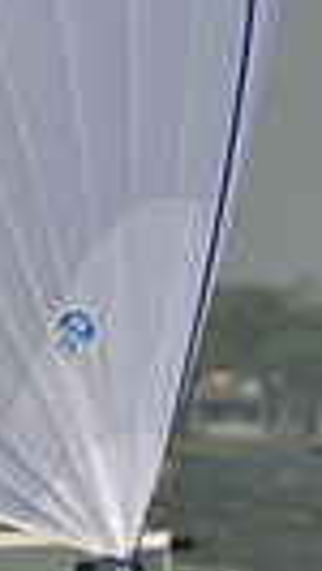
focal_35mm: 1832
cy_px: 371
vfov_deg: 1.2
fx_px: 27755
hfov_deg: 0.7
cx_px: -906
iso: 280
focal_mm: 400
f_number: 11
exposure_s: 1/1250
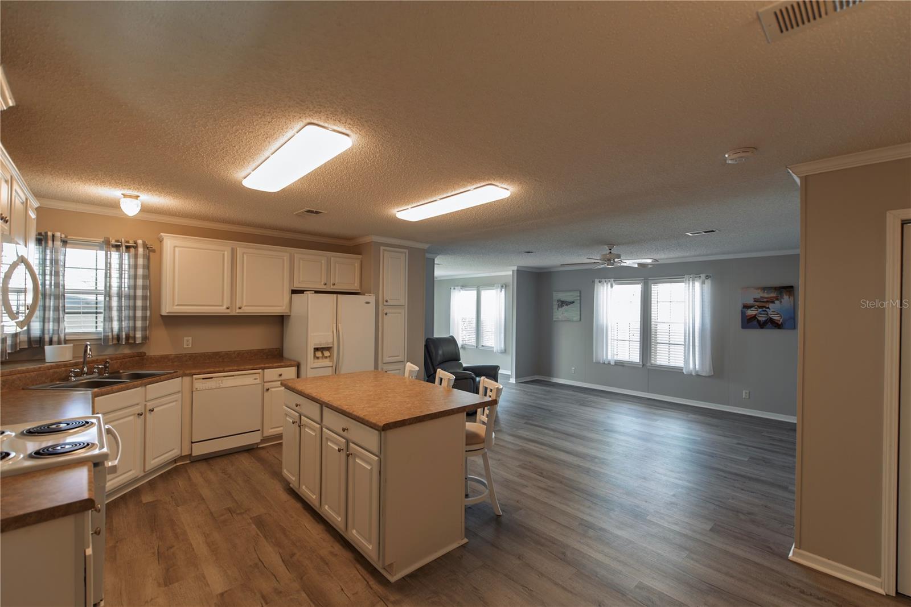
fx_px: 380
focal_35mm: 15
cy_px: 304
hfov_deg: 100.4
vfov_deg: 77.3
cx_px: 456
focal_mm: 15
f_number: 2.8
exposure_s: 1/13
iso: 100
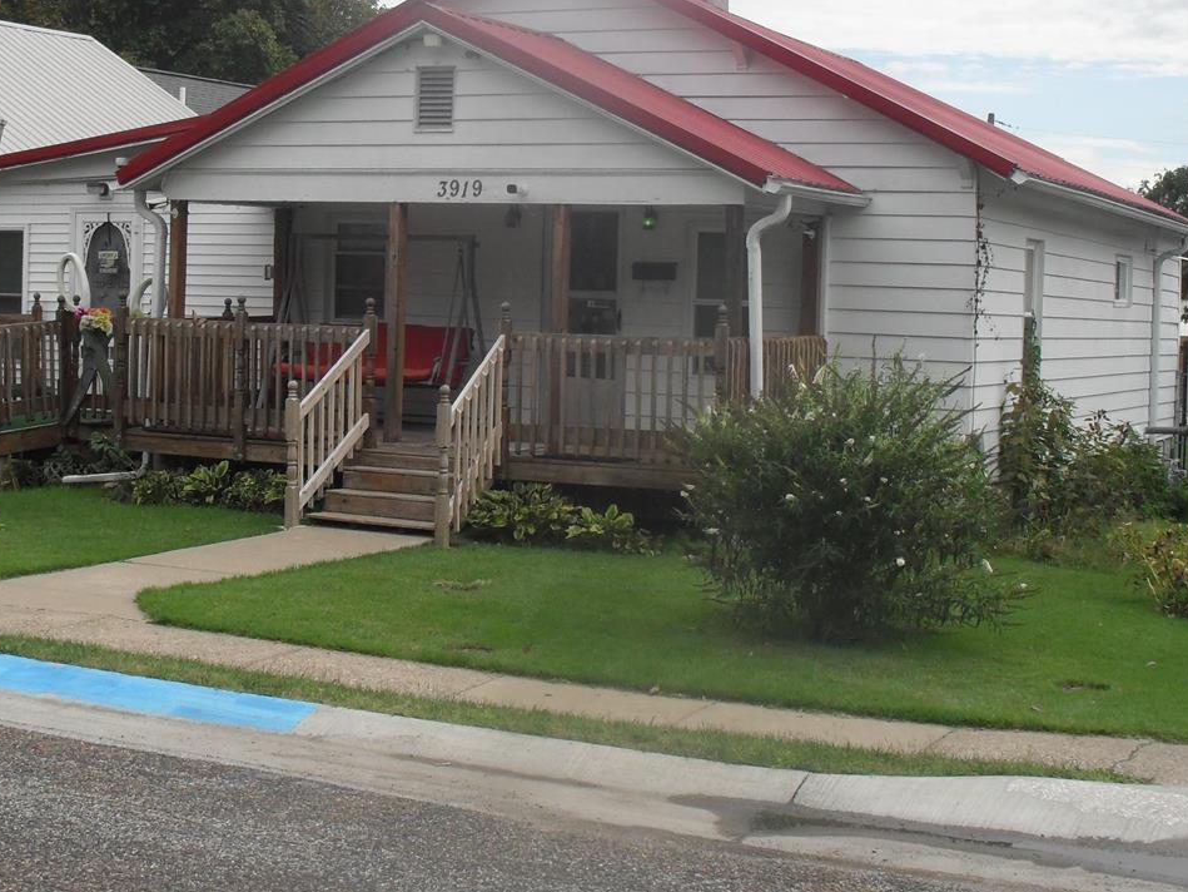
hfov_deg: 32.7
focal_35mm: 59
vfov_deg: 24.8
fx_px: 2025
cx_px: 542
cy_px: 348
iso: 100
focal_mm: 6.3
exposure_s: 1/180
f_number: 8.4
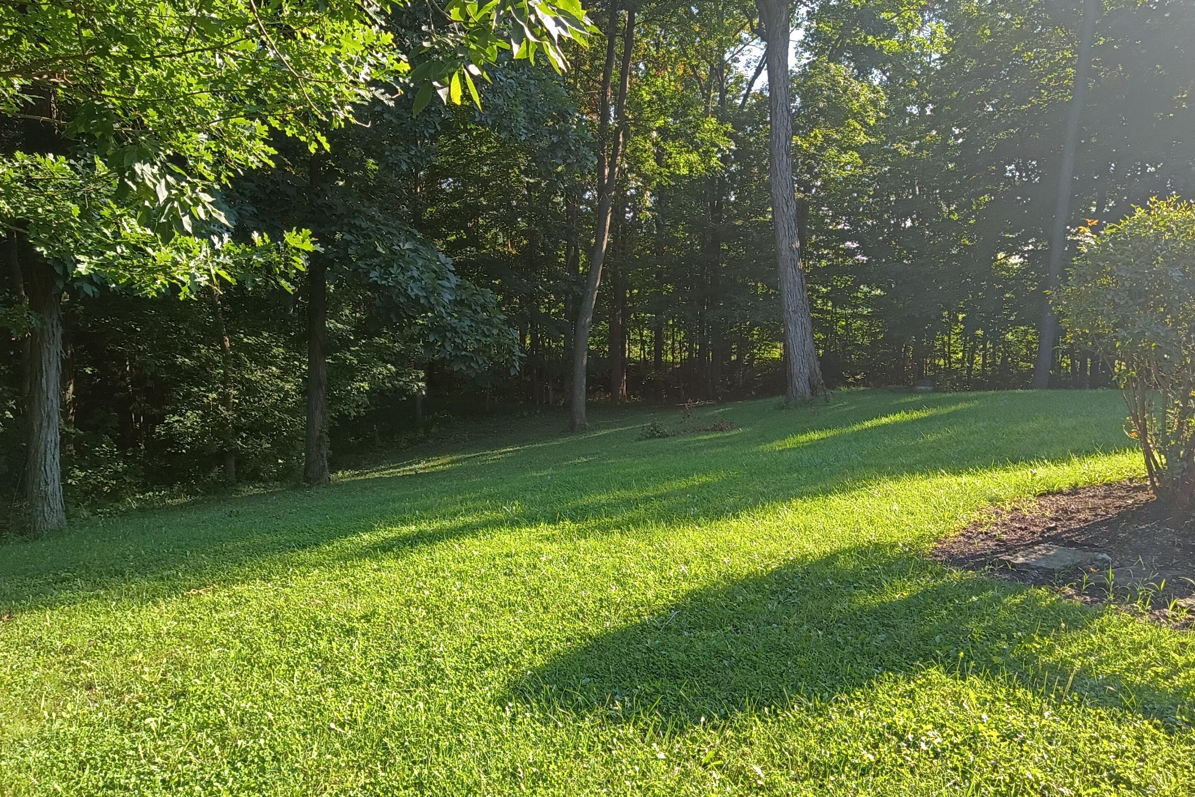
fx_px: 996
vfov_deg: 43.6
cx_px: 607
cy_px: 368
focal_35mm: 30
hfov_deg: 61.9
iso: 134
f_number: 2.2
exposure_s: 1/120
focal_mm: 3.42
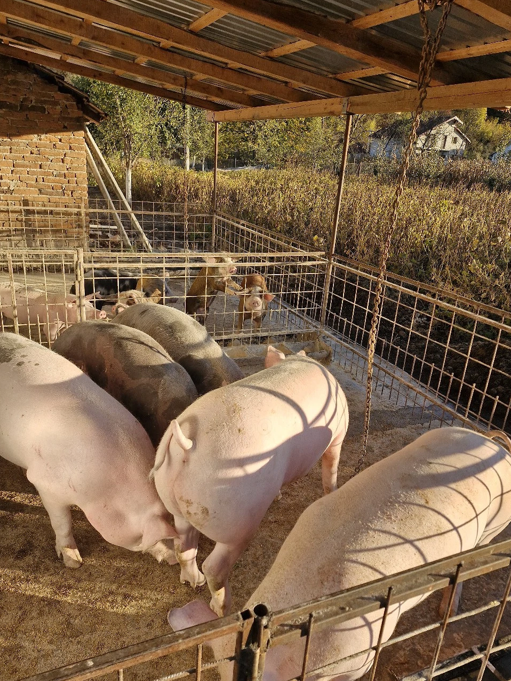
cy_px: 343
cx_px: 250
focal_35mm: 24
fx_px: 472
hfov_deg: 56.8
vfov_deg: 71.6
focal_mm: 5.54
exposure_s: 1/588
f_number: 1.8
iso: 50
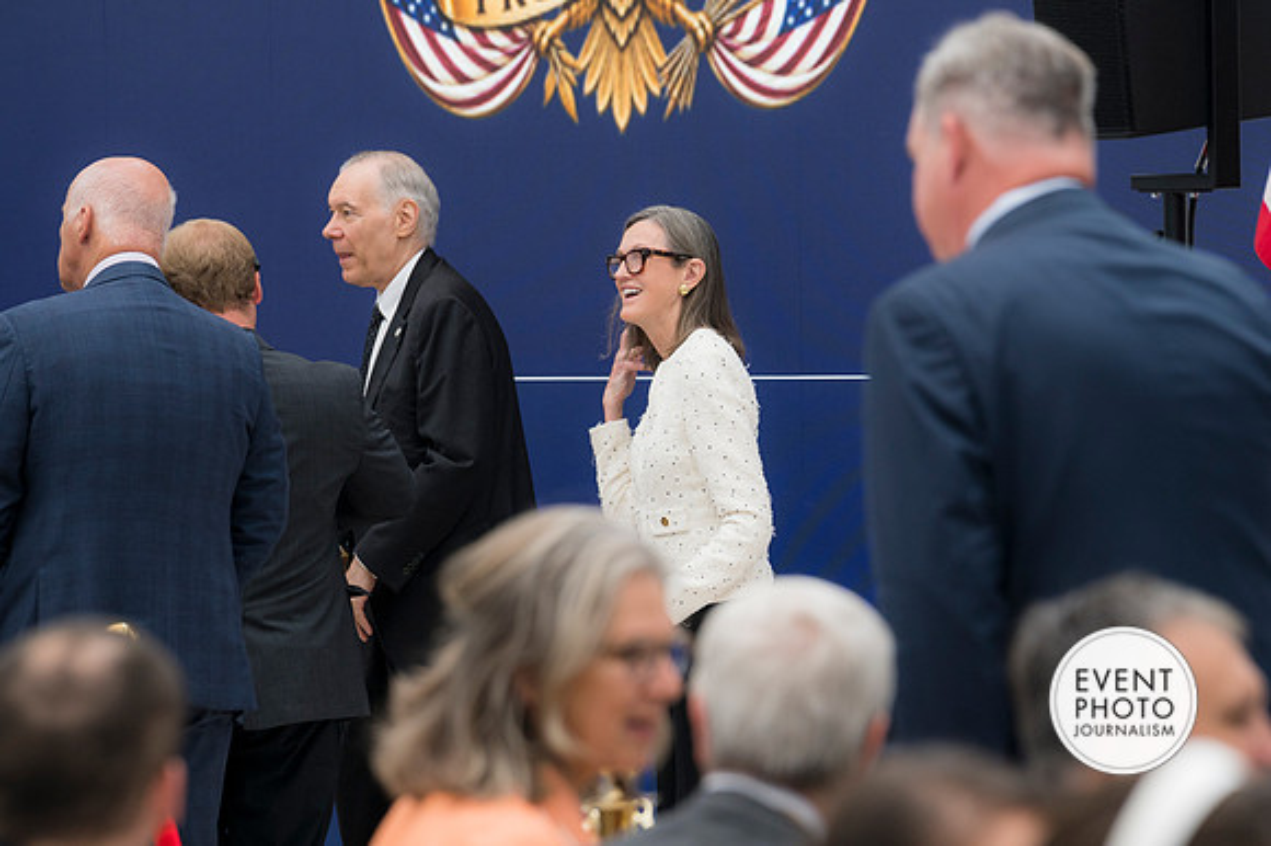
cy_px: 423
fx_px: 7939
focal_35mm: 225
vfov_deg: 6.1
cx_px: 636
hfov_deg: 9.2
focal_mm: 150
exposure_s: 1/160
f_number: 4
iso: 320
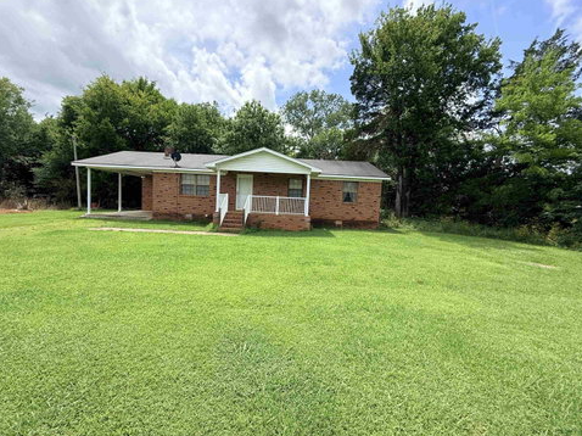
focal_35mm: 15
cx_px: 285
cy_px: 217
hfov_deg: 98.2
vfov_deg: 81.7
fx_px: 252
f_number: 2.2
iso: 64
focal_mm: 2.22
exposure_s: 1/1464
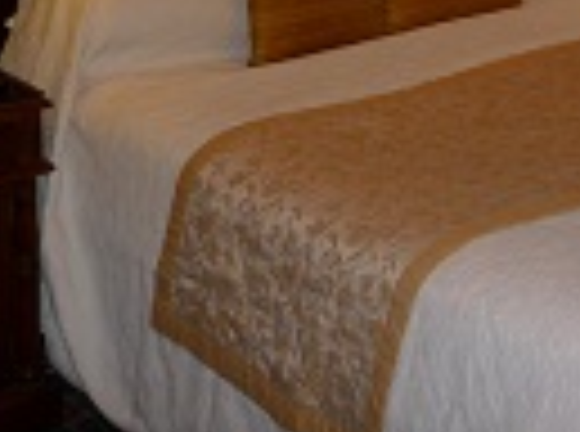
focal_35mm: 88
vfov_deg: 15.4
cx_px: 625
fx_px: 1470
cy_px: -223
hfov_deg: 21.3
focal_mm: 4.7
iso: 100
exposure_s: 1/30
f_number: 3.3
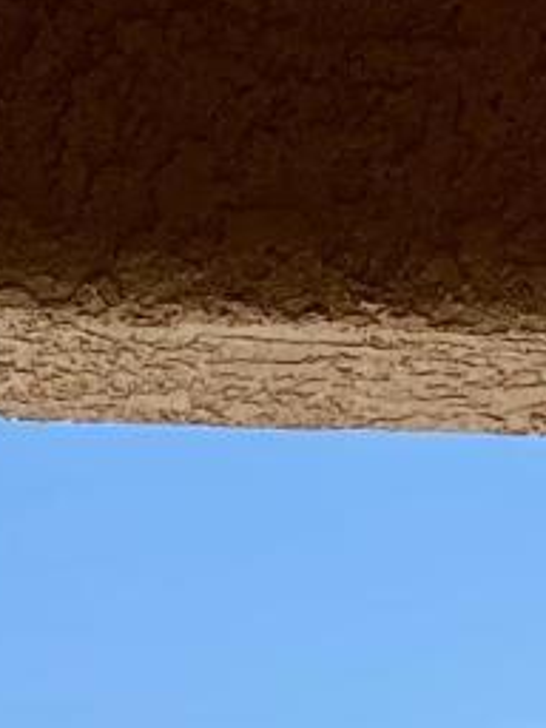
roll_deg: -2.3
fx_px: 4269
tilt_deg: -12.3
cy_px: 2625
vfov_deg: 7.6
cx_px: -3
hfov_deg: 7.3
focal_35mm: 203
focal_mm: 4.25
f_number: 1.8
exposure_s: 1/4115
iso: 32
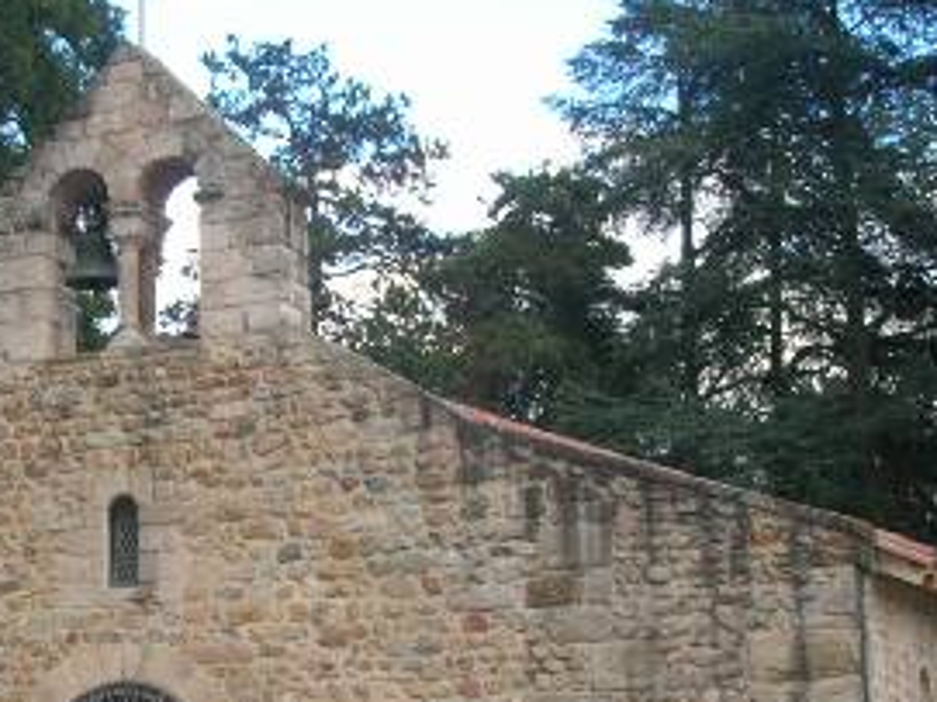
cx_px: 308
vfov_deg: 19.2
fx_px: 2056
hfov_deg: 25.5
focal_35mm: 76
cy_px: 560
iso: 50
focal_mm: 7.7
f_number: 5.4
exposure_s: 1/33
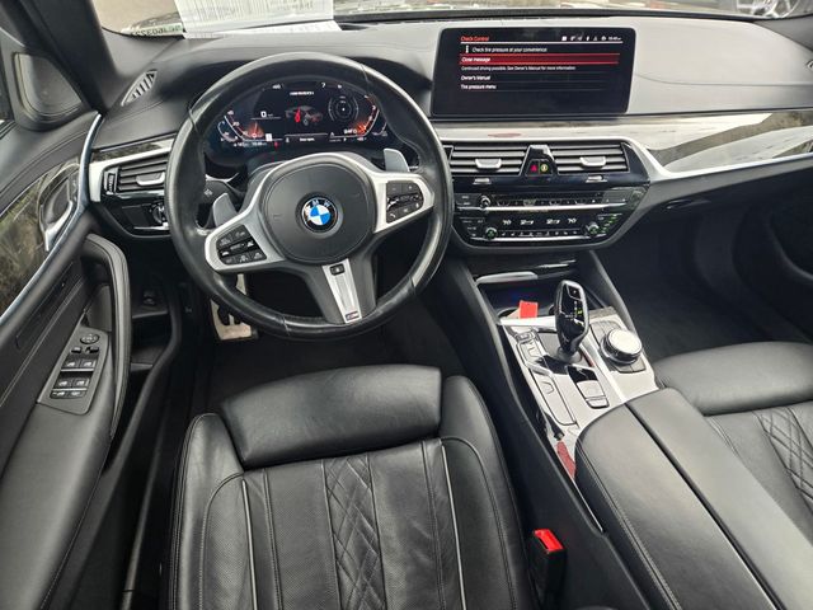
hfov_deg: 73.9
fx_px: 540
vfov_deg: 58.9
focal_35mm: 23
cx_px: 406
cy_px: 305
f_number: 1.8
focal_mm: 5.4
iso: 80
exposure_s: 1/180
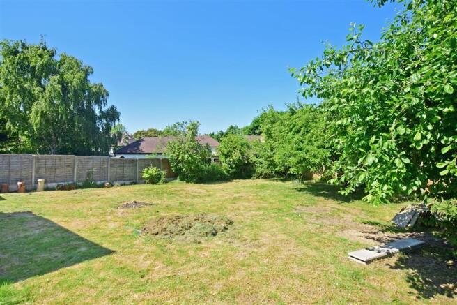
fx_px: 228
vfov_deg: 67.4
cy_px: 152
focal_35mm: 18
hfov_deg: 90.0
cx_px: 228
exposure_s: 1/100
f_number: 18
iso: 200
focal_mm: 12
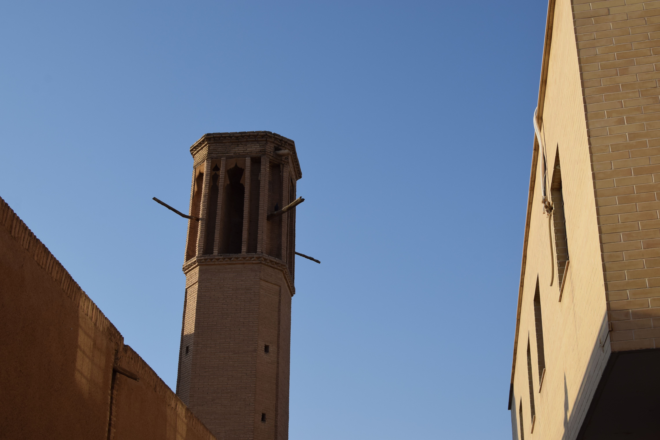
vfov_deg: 25.8
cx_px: 330
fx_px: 962
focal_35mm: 52
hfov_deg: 37.9
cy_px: 220
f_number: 9
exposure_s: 1/320
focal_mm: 35
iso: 200
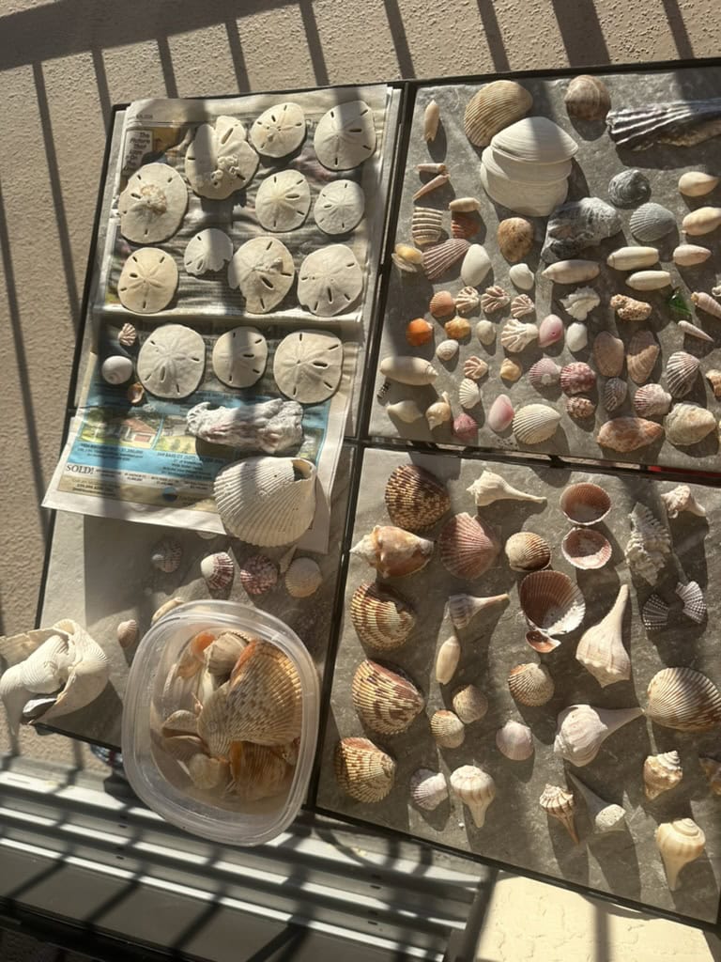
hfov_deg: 56.8
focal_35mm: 24
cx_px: 360
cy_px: 481
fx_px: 667
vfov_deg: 71.6
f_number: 1.8
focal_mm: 6.9
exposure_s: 1/4545
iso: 80
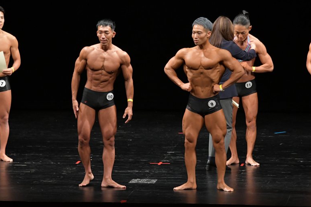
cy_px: 103
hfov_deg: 8.0
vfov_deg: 5.3
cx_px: 155
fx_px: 2219
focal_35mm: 257
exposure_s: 1/400
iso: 3200
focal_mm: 170
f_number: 5.6
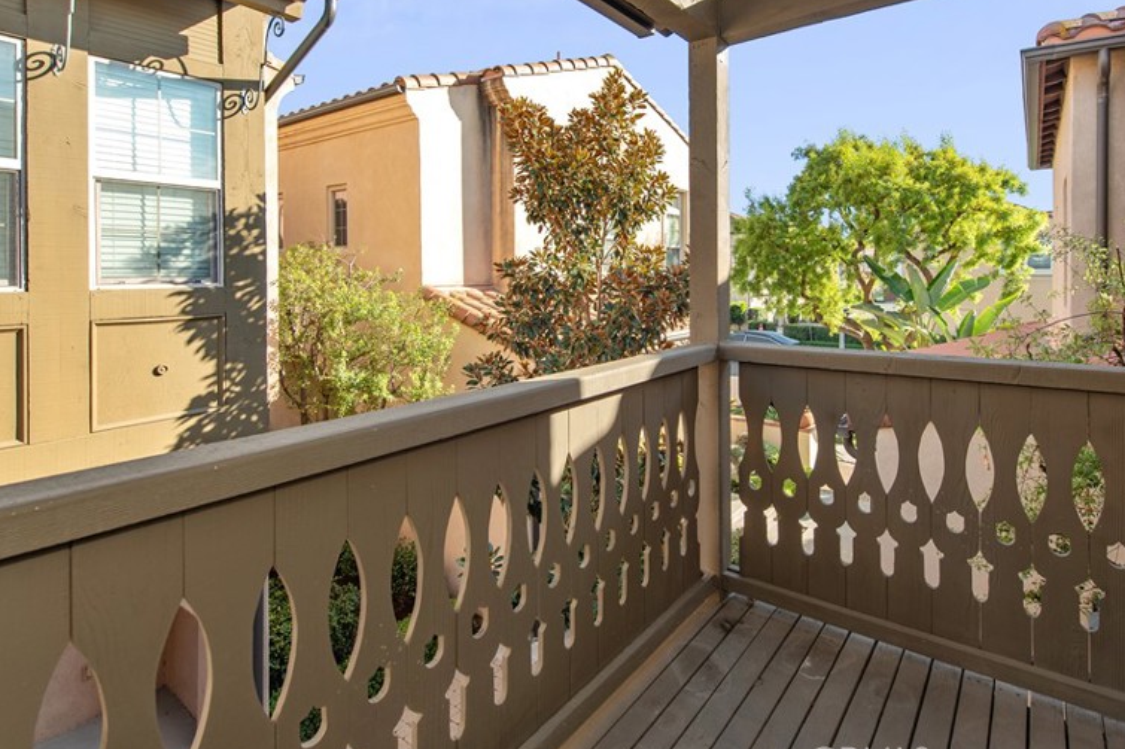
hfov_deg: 86.7
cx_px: 608
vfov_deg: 63.5
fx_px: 594
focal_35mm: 19
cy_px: 273
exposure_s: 1/125
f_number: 5.6
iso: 100
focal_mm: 14
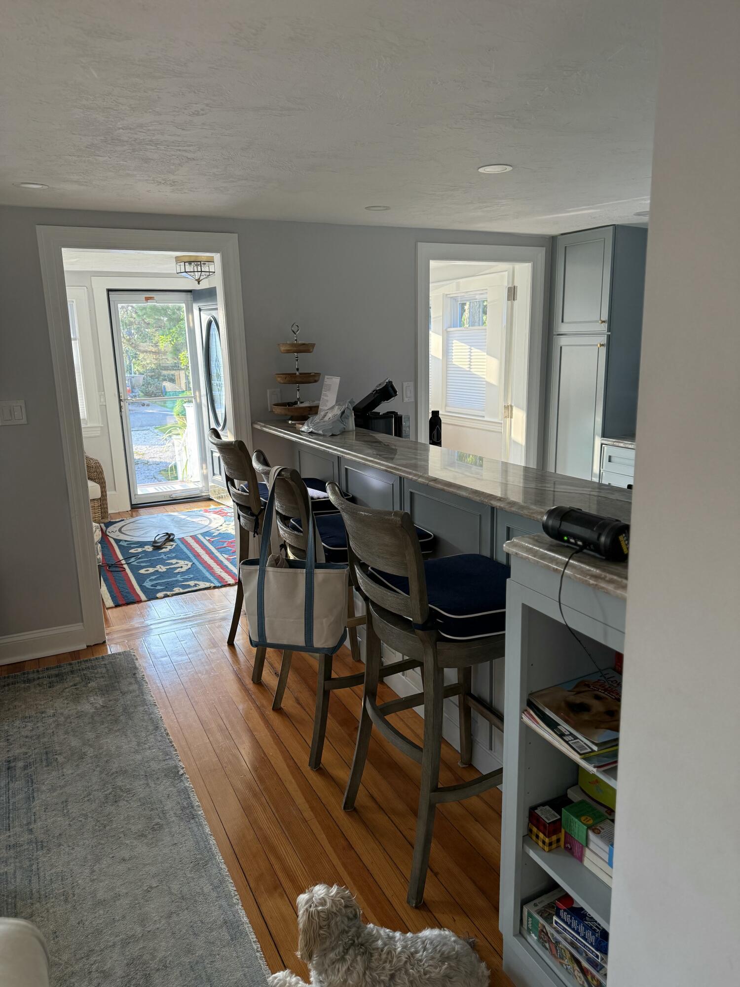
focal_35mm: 24
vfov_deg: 71.6
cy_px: 494
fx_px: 684
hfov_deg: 56.8
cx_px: 370
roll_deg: +1.2
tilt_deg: -12.5
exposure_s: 1/184
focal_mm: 6.76
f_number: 1.78
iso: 200
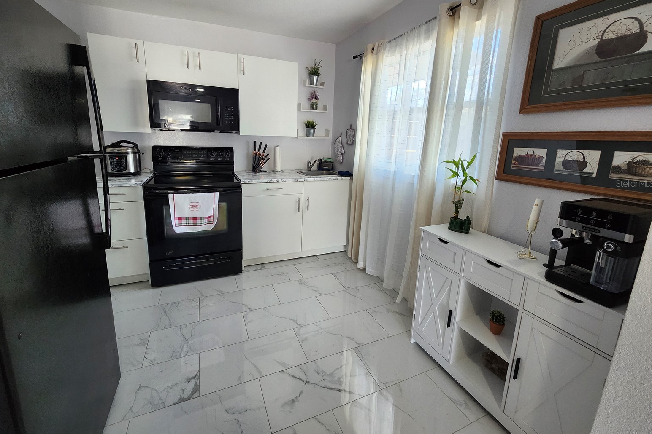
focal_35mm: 14
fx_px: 254
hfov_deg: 104.2
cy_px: 183
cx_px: 318
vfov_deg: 80.6
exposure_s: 1/60
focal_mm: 1.74
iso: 100
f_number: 2.2
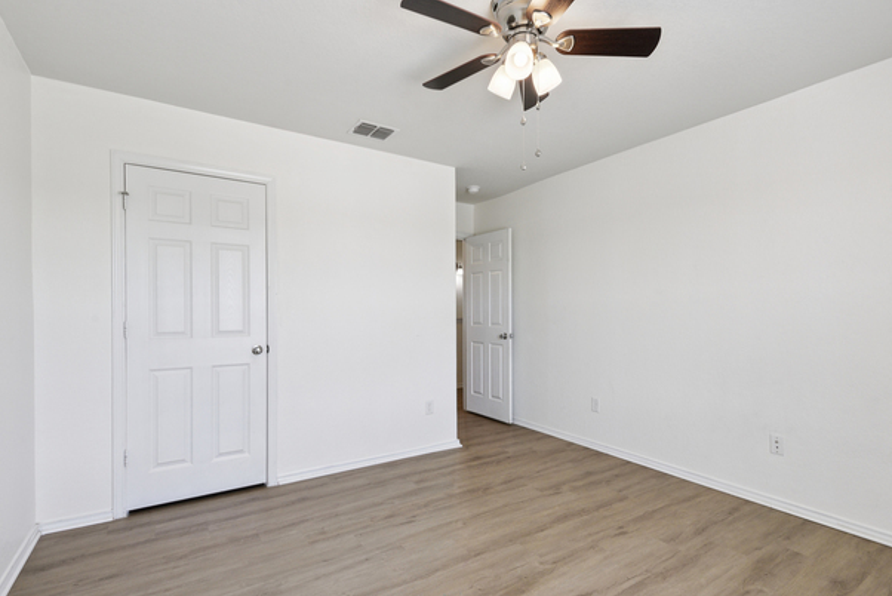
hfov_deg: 93.2
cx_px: 456
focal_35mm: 17
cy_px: 315
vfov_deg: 70.4
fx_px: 421
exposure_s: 1/15
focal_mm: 16
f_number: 8
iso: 560
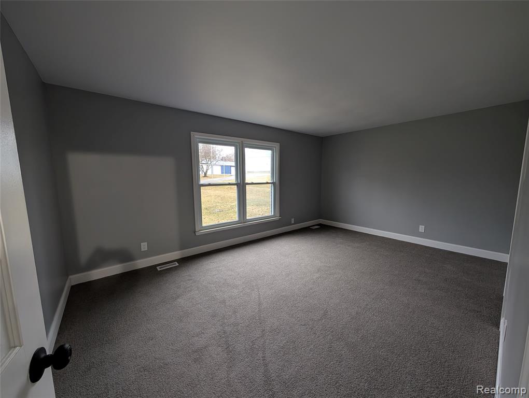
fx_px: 184
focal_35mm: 12
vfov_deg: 94.6
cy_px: 199
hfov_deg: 110.5
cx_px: 264
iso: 110
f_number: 1.7
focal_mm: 2.02
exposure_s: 1/23.8
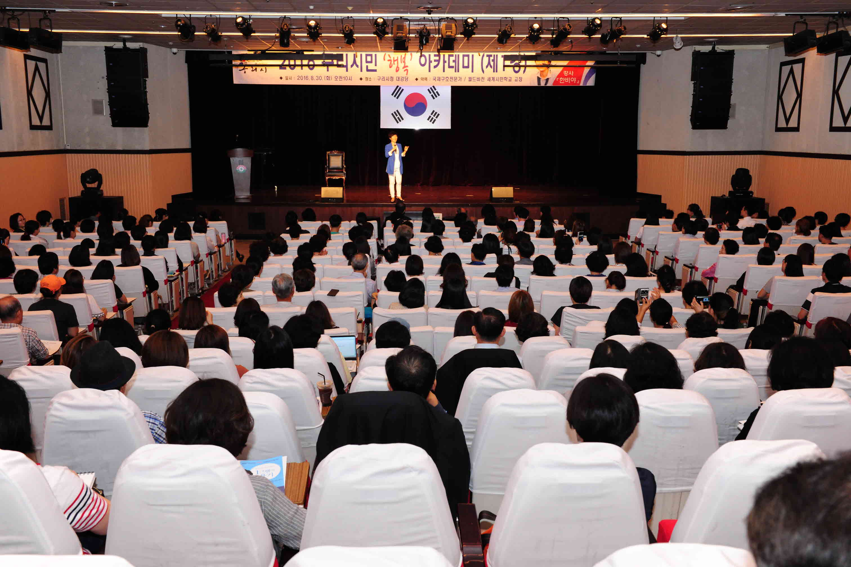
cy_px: 284
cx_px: 426
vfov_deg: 35.1
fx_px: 898
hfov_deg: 50.7
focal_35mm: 38
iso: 1600
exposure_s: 1/60
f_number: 7.1
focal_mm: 38
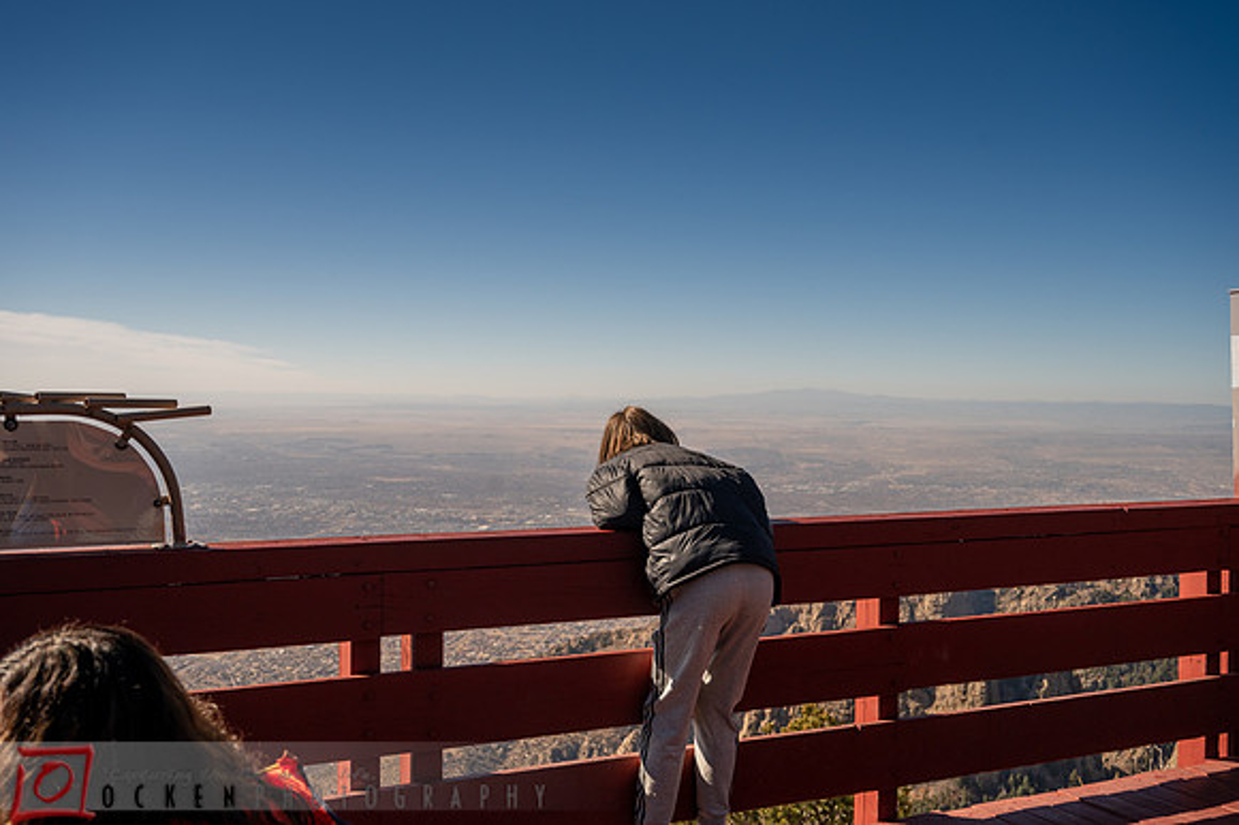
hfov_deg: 51.9
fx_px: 1273
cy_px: 412
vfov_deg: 35.9
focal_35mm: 37
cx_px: 620
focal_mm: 37
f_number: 5.6
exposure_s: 1/2000
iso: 200
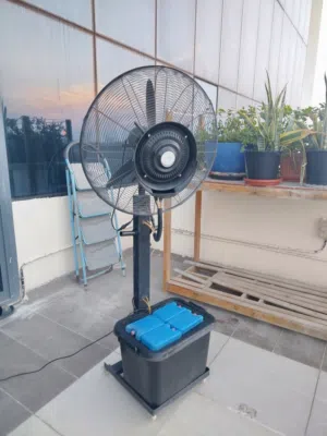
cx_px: 164
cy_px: 218
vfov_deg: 71.6
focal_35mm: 24
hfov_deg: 56.8
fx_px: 302
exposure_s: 1/33
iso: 100
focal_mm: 5.31
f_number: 1.7
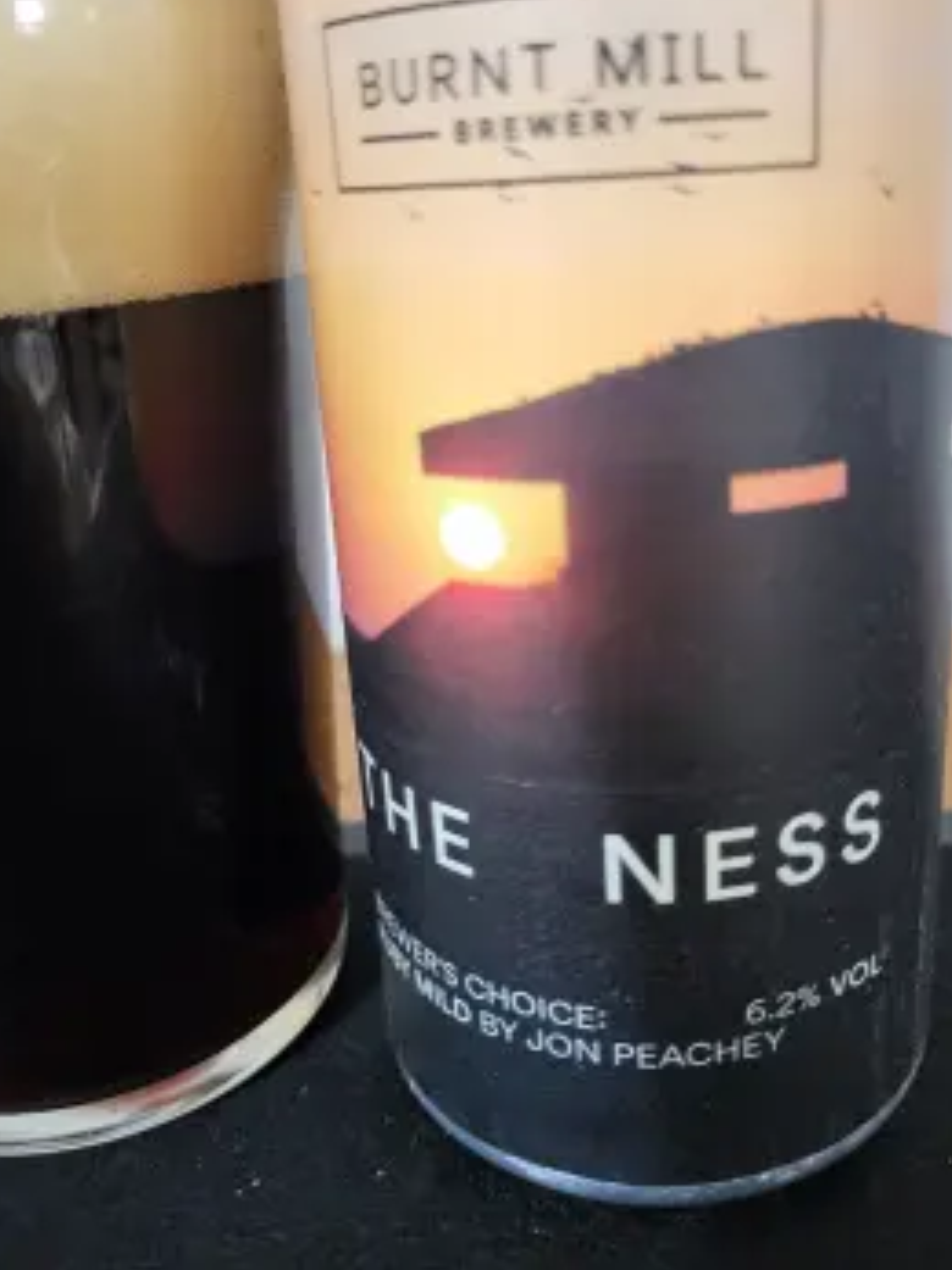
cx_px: 520
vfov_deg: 59.7
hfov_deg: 46.7
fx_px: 1101
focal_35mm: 30
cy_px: 542
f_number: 1.8
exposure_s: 1/25
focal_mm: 5.4
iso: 1250
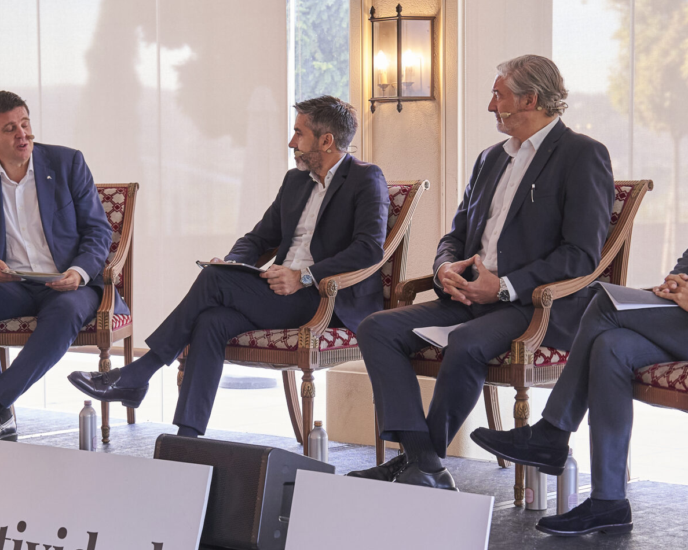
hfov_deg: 20.6
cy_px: 326
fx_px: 1894
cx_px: 350
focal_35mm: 93
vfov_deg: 16.5
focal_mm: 46
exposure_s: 1/160
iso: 1600
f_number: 4
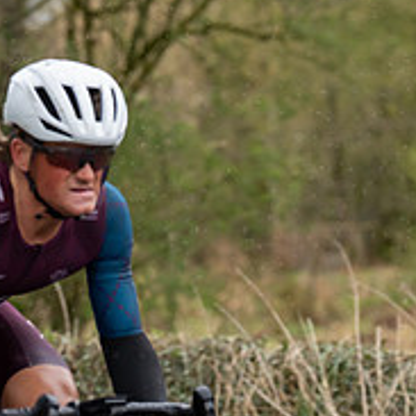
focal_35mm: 309
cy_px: 206
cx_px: -170
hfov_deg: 5.6
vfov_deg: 5.7
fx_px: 4201
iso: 1600
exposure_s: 1/1000
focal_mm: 115
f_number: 4
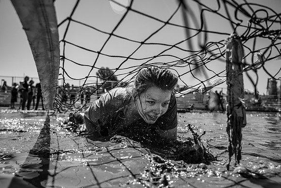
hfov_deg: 63.6
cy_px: 94
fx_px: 226
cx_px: 140
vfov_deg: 45.0
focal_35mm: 29
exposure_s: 1/1600
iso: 100
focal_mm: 29
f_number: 4
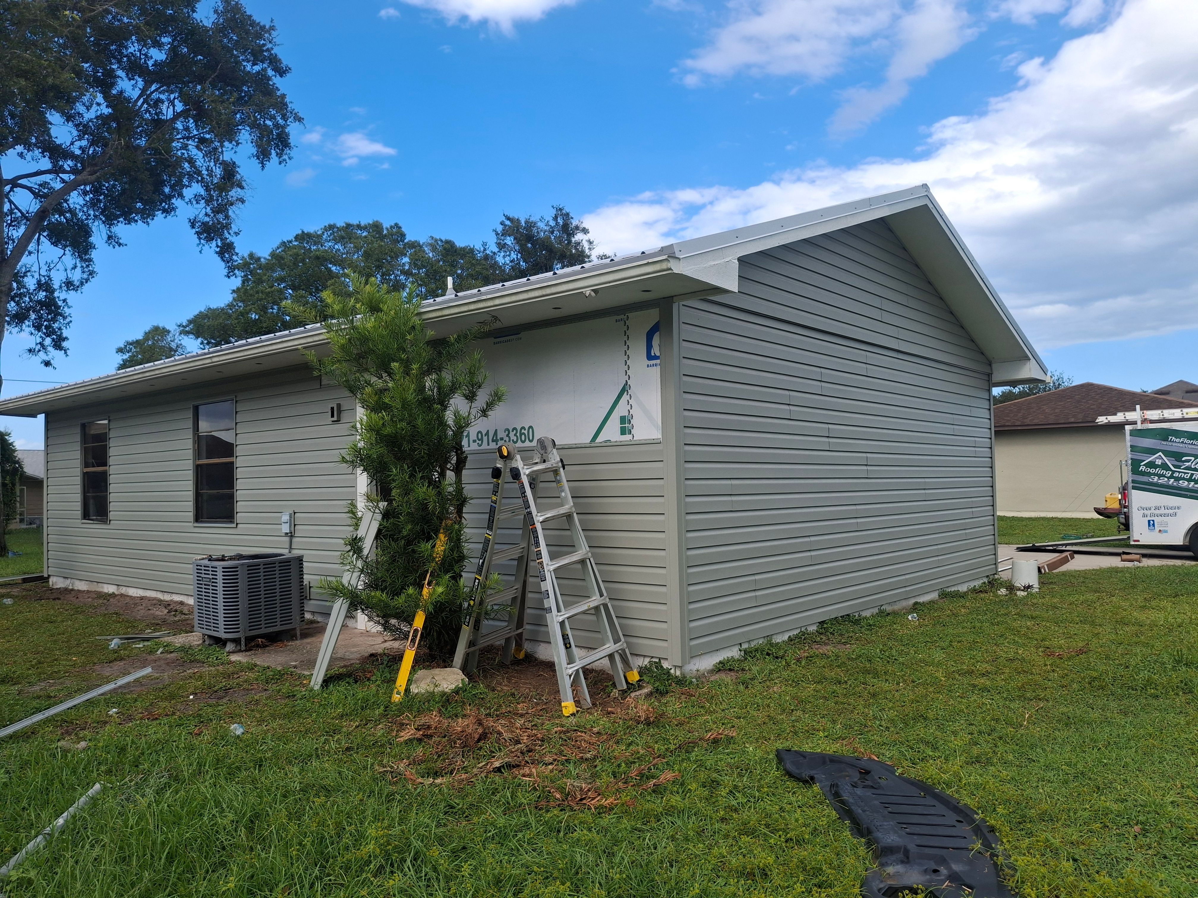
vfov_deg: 54.9
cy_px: 449
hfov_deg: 69.4
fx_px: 865
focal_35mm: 25
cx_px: 599
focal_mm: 4.69
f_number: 1.8
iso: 32
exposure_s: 1/1326
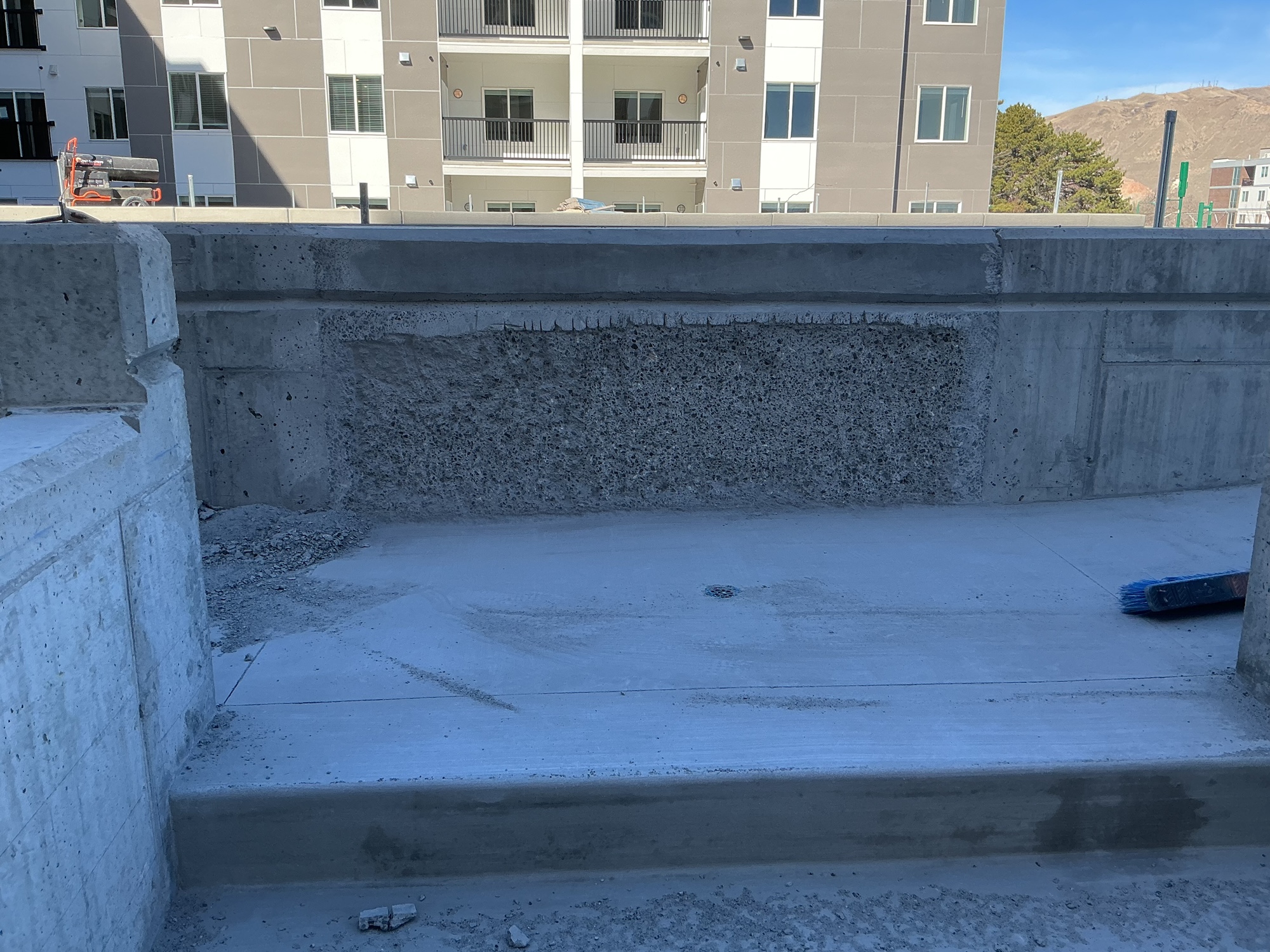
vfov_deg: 48.2
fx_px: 1064
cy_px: 476
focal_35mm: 29
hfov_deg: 61.7
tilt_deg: -15.4
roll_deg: -0.3
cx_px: 635
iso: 25
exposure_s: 1/529
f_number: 1.8
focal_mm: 3
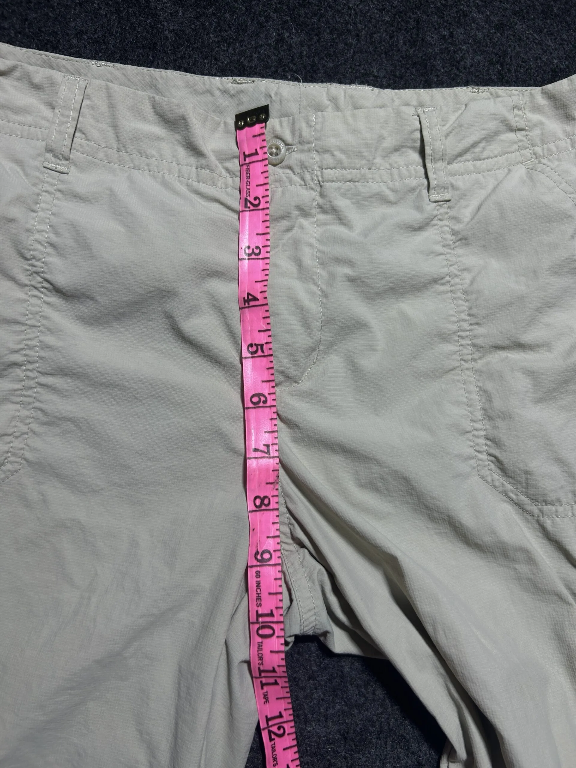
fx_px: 577
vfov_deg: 67.3
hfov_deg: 53.1
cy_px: 384
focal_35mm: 26
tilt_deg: -62.7
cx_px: 288
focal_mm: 5.7
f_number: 1.5
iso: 32
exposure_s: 1/100
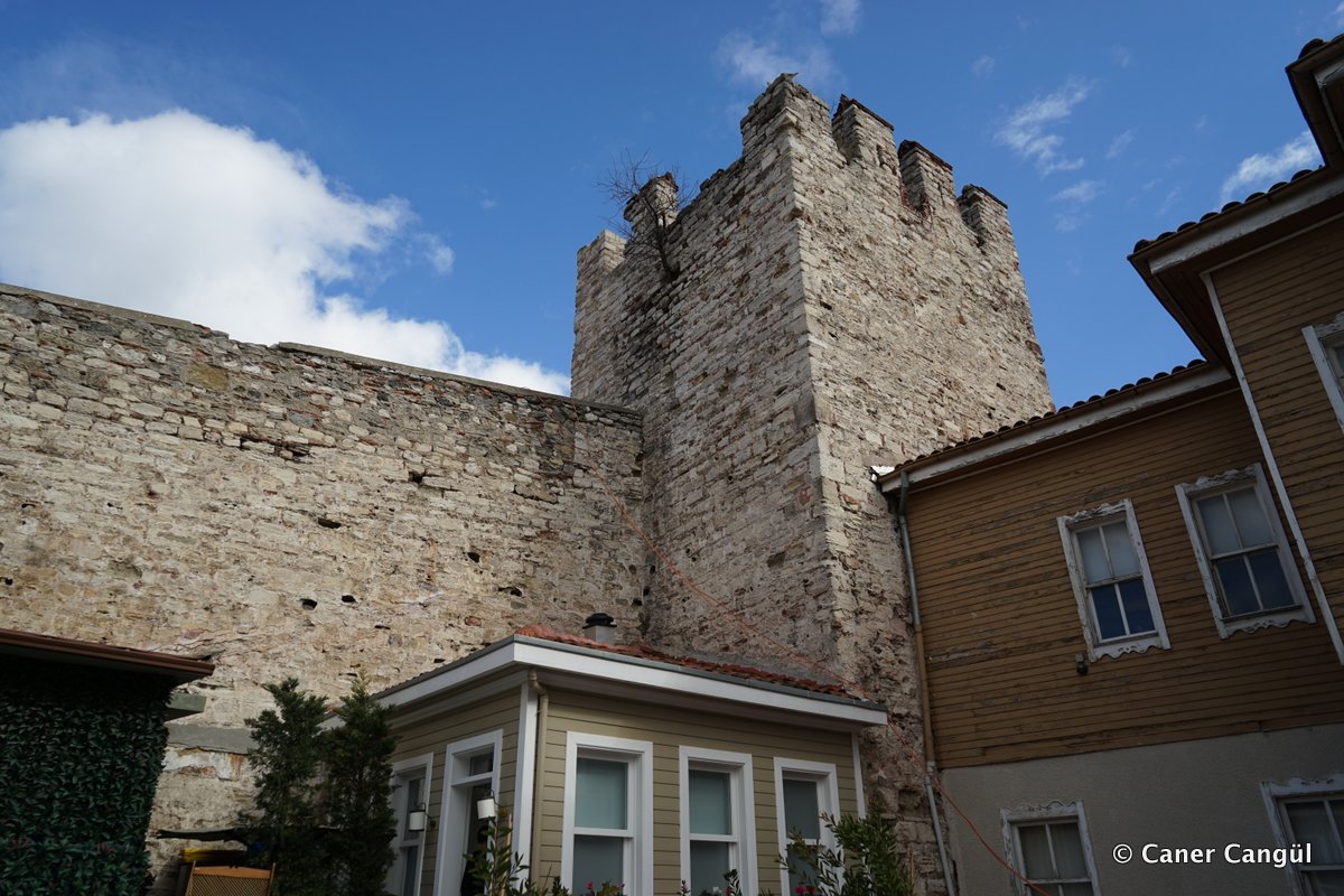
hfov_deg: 73.7
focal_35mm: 24
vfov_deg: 53.1
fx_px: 896
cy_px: 448
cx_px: 672
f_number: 8
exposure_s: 1/250
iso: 100
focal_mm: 24
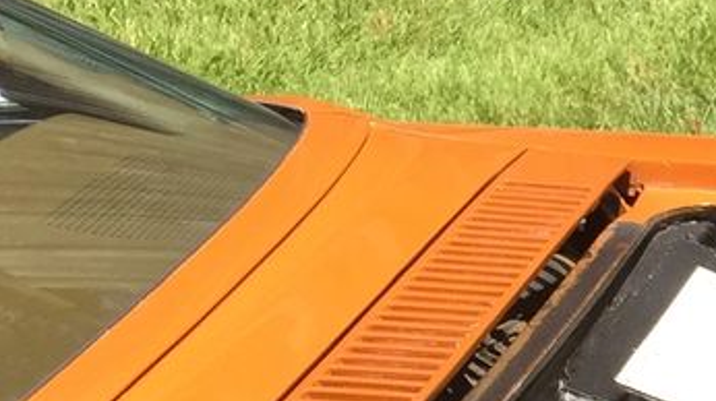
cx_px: 1322
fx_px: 2220
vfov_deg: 9.4
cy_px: 901
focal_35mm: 117
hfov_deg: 15.5
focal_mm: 4.15
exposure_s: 1/682
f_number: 2.2
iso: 32
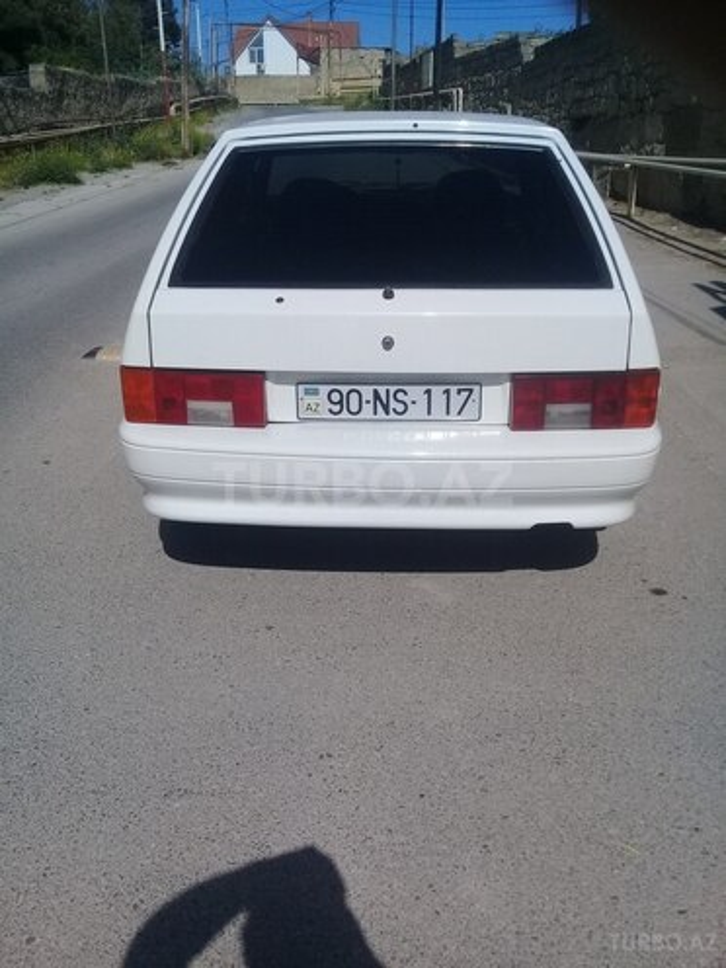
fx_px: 867
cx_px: 363
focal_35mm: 31
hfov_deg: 45.4
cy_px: 484
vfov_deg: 58.4
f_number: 2.2
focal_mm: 3.3
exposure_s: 1/3623
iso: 50
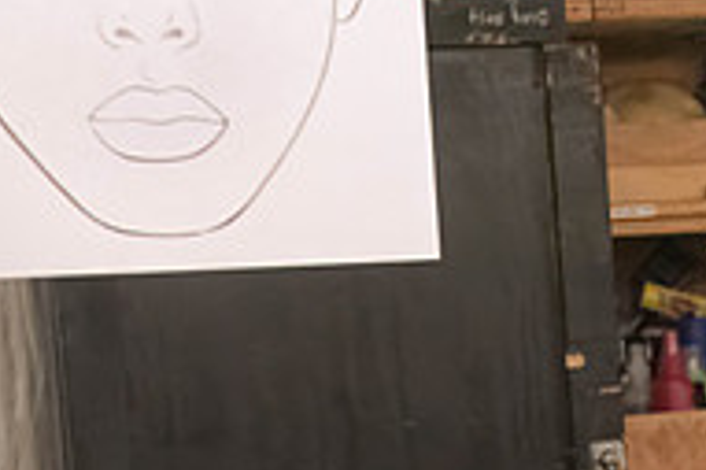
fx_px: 4173
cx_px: 906
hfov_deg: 9.5
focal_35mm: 213
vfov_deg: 6.4
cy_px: 583
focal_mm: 70
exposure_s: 1/500
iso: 16000
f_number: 9
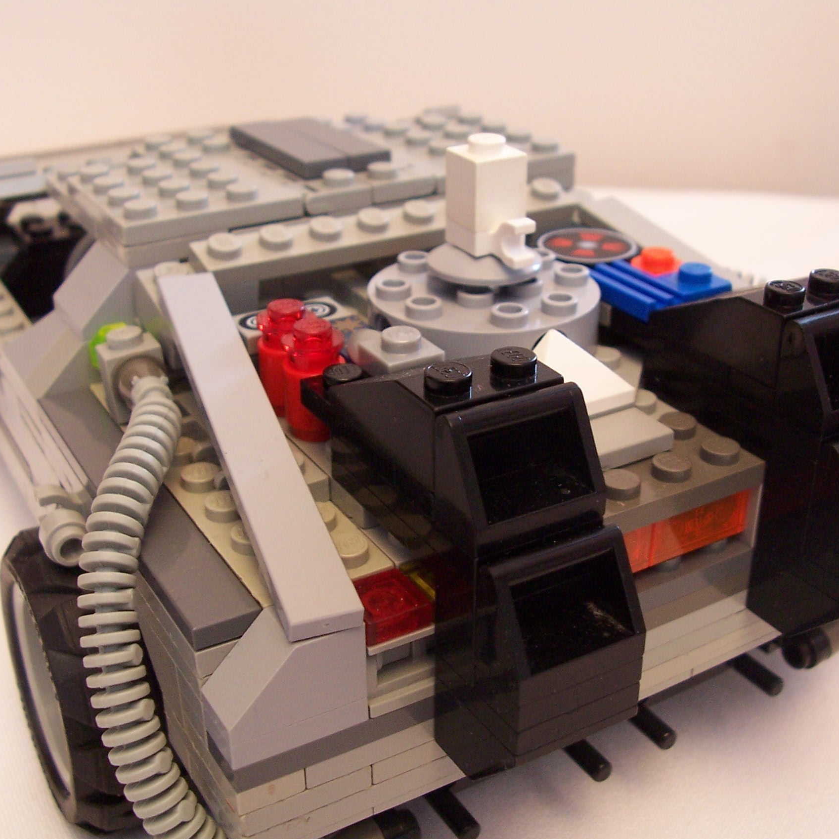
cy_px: 415
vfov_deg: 40.0
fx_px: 1152
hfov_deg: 40.0
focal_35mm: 42
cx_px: 455
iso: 140
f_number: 2.8
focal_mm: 6
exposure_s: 1/10
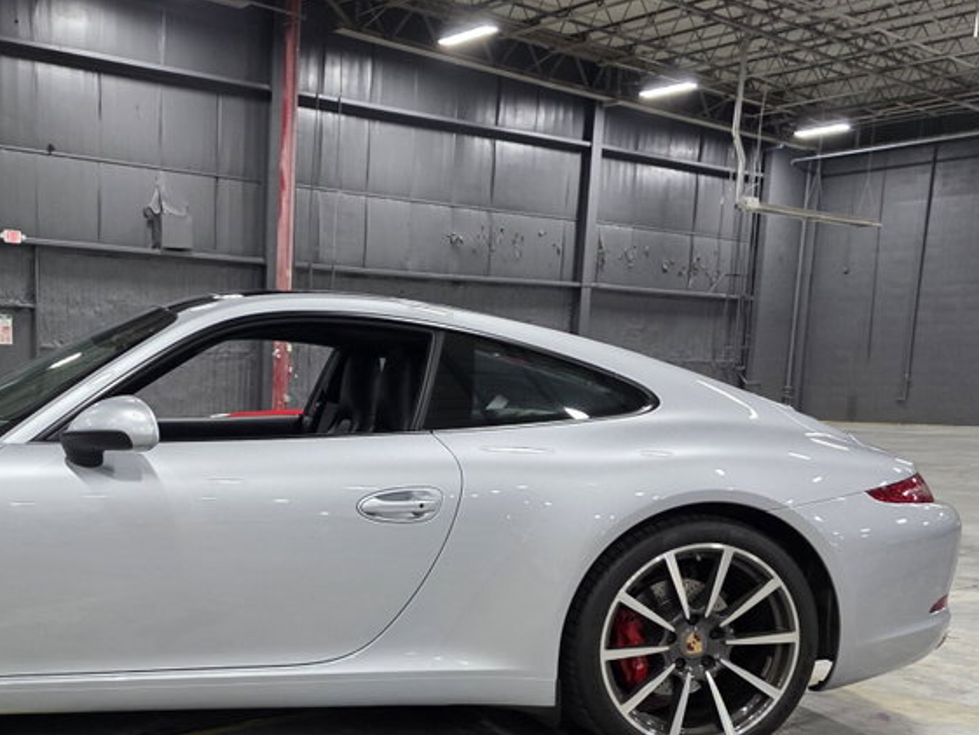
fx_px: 1188
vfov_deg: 33.3
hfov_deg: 42.7
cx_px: 188
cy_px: 595
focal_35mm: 42
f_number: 1.7
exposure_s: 1/120
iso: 320
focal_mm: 6.3
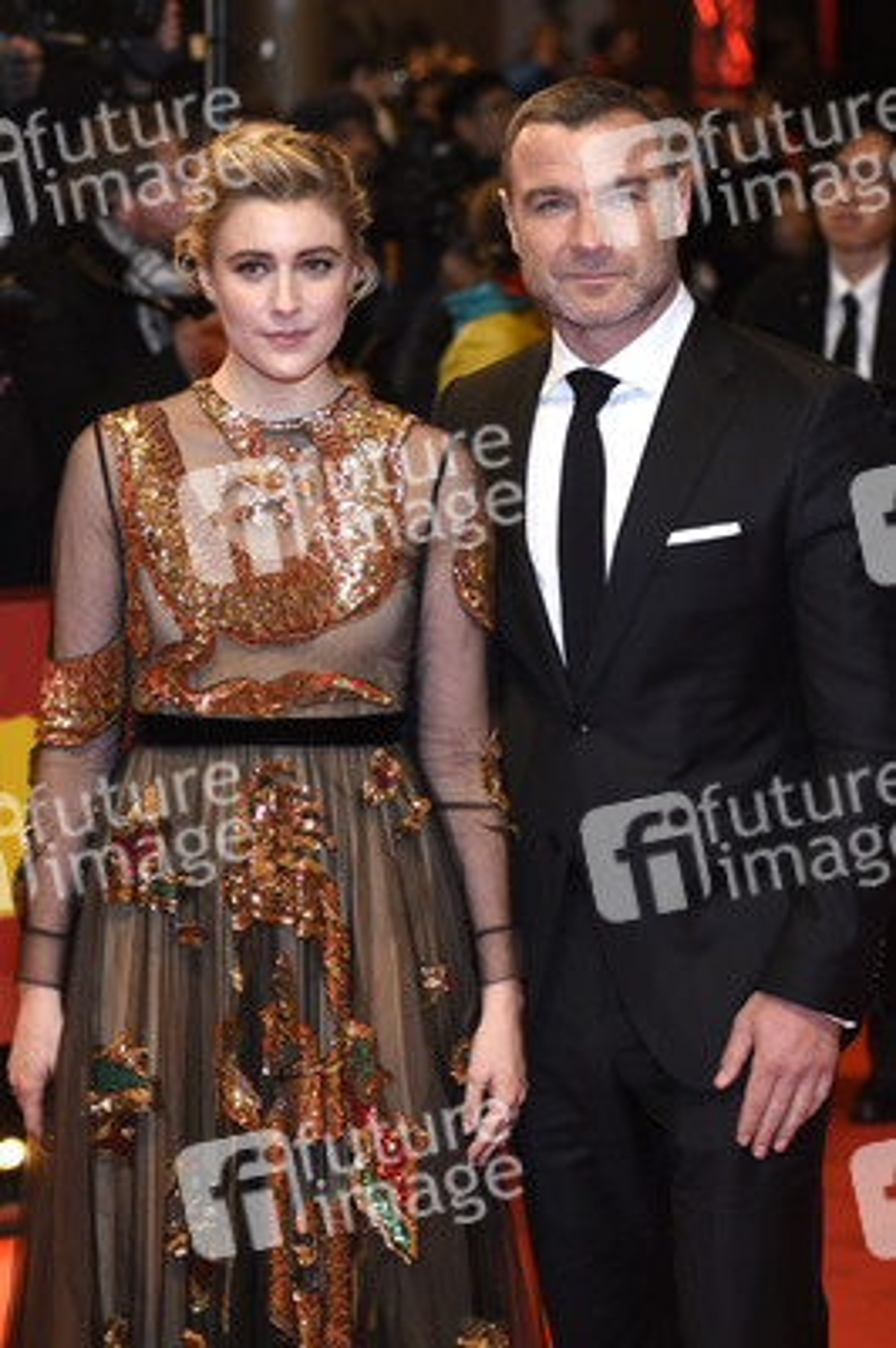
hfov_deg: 13.0
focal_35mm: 105
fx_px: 3926
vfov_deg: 19.5
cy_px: 674
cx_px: 448
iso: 640
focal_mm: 70
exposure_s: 1/320
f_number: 3.2
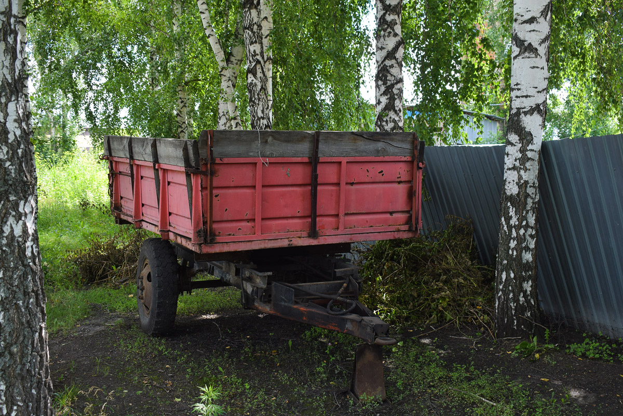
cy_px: 208
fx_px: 701
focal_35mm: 40
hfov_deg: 47.9
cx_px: 312
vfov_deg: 33.0
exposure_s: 1/100
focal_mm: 27
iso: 200
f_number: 6.3
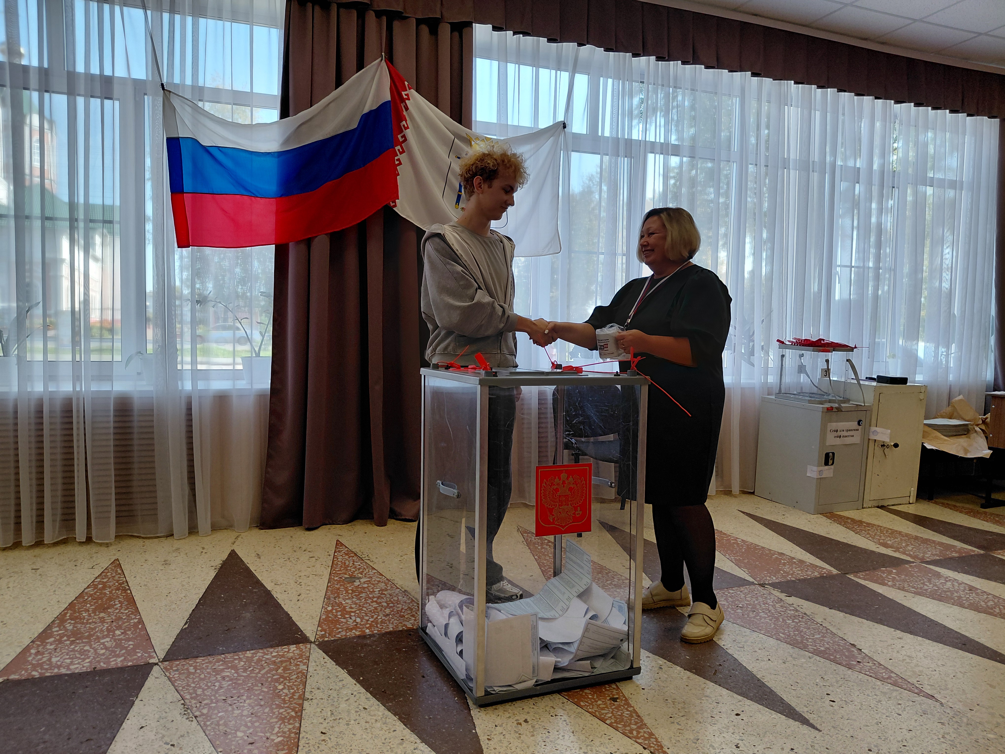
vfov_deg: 54.9
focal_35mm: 25
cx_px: 502
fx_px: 726
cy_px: 377
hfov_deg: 69.4
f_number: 1.8
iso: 50
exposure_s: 1/126
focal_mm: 4.69
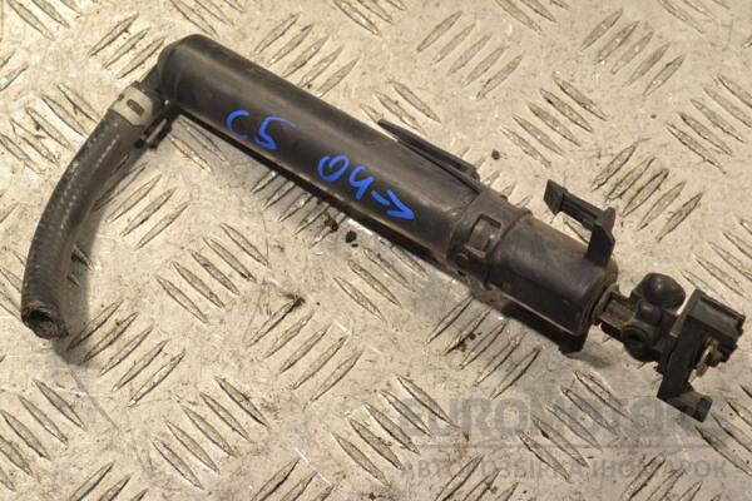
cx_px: 376
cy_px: 250
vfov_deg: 16.6
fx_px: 1723
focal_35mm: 82
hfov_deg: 24.6
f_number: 9
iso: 3200
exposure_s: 1/320
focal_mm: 55
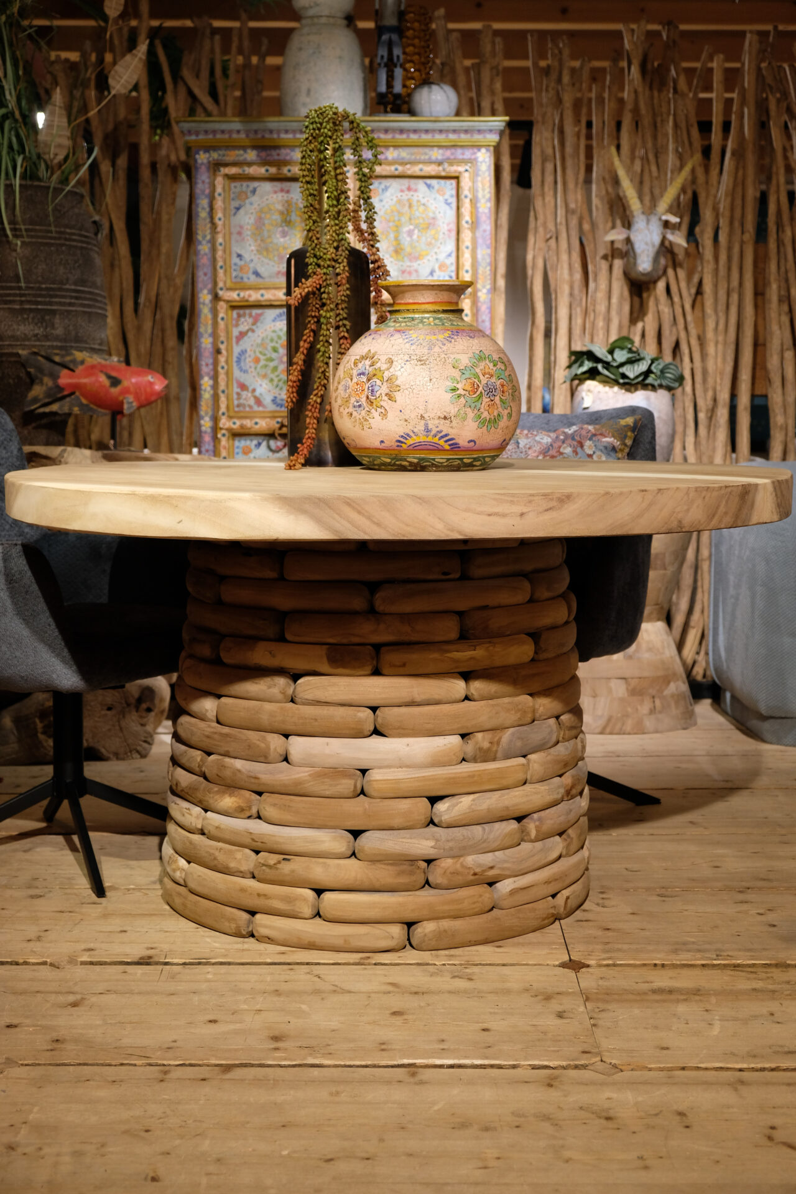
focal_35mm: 47
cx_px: 398
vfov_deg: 41.9
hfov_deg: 28.6
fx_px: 1559
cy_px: 597
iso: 640
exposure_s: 1/60
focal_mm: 31.5
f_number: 3.6
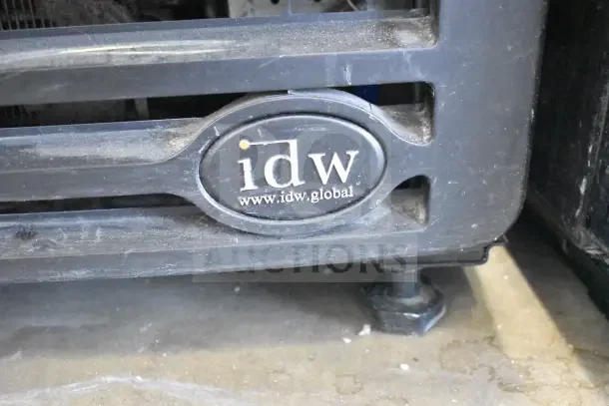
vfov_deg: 36.9
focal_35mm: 36
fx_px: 609
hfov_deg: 53.1
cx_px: 304
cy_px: 203
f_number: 3.8
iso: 18000
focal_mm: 24
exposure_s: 1/40
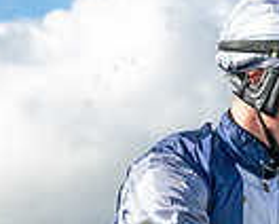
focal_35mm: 251
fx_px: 2076
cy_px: 381
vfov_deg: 6.1
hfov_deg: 7.4
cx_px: 516
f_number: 4.5
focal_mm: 35
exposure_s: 1/1250
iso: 400
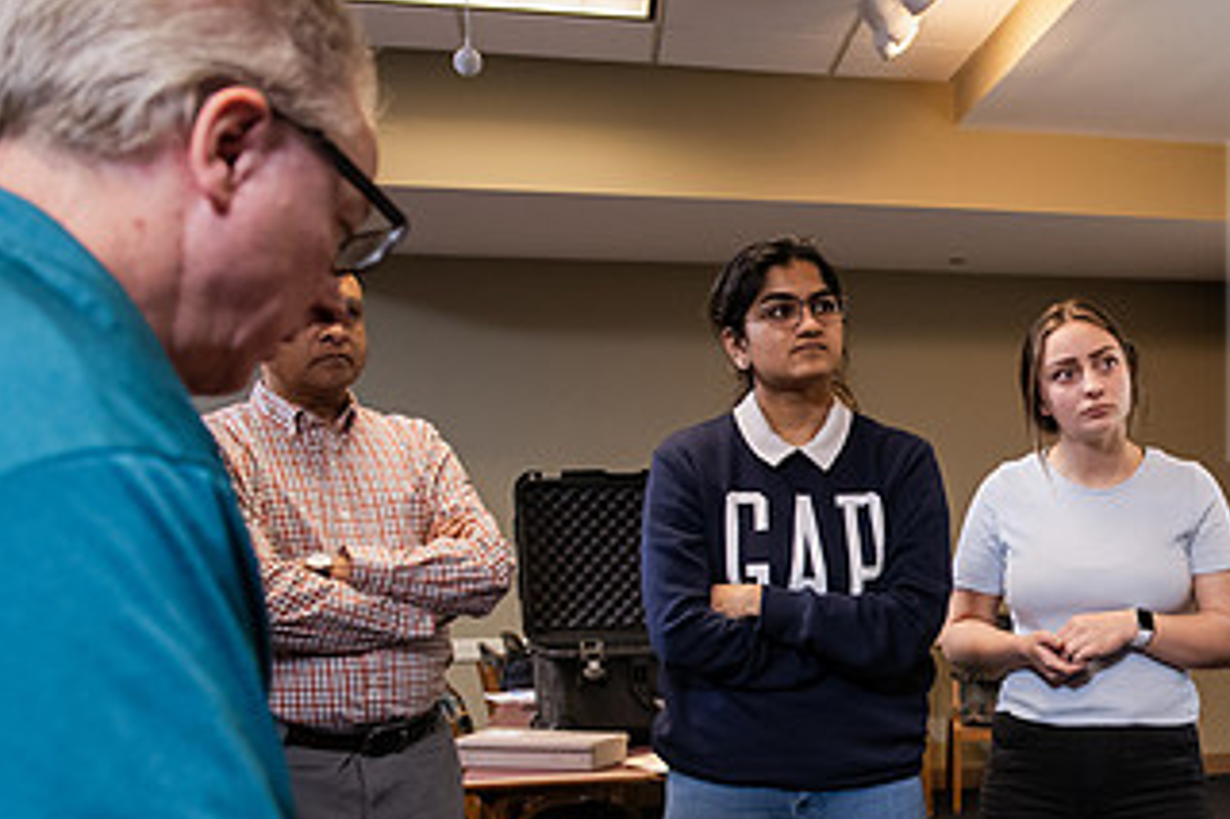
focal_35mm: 49
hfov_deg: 37.7
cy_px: 606
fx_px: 1673
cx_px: 1111
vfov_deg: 27.2
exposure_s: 1/160
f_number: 4
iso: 1600
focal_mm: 27
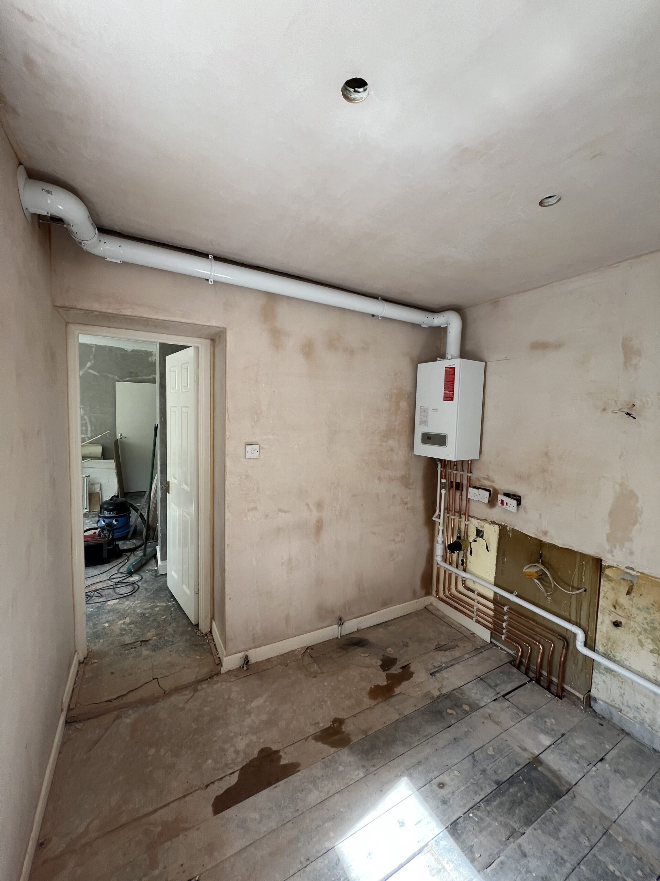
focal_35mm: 13
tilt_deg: -3.0
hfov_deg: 89.9
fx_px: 330
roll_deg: -1.0
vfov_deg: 106.2
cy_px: 440
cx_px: 330
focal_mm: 1.57
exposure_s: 1/99
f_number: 1.8
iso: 40
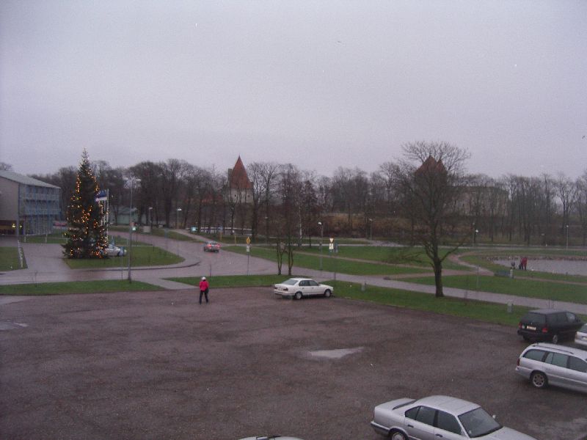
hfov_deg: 49.0
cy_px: 220
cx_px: 294
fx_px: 644
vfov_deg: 37.7
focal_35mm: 38
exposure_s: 1/60
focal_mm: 5.8
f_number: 2.6
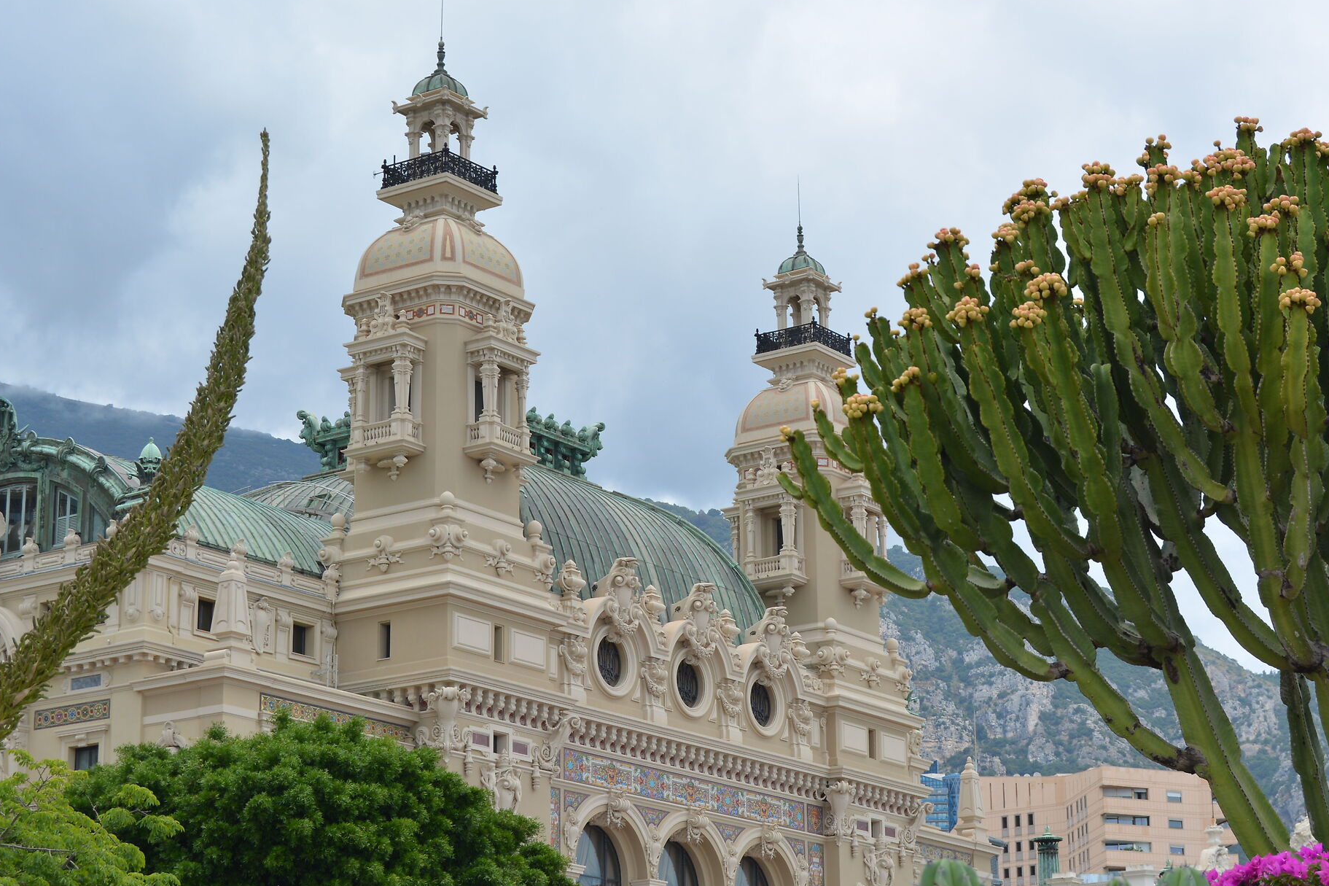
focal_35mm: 79
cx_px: 738
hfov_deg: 25.7
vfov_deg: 17.3
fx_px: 2916
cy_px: 410
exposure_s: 1/250
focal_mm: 40
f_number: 8
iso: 100
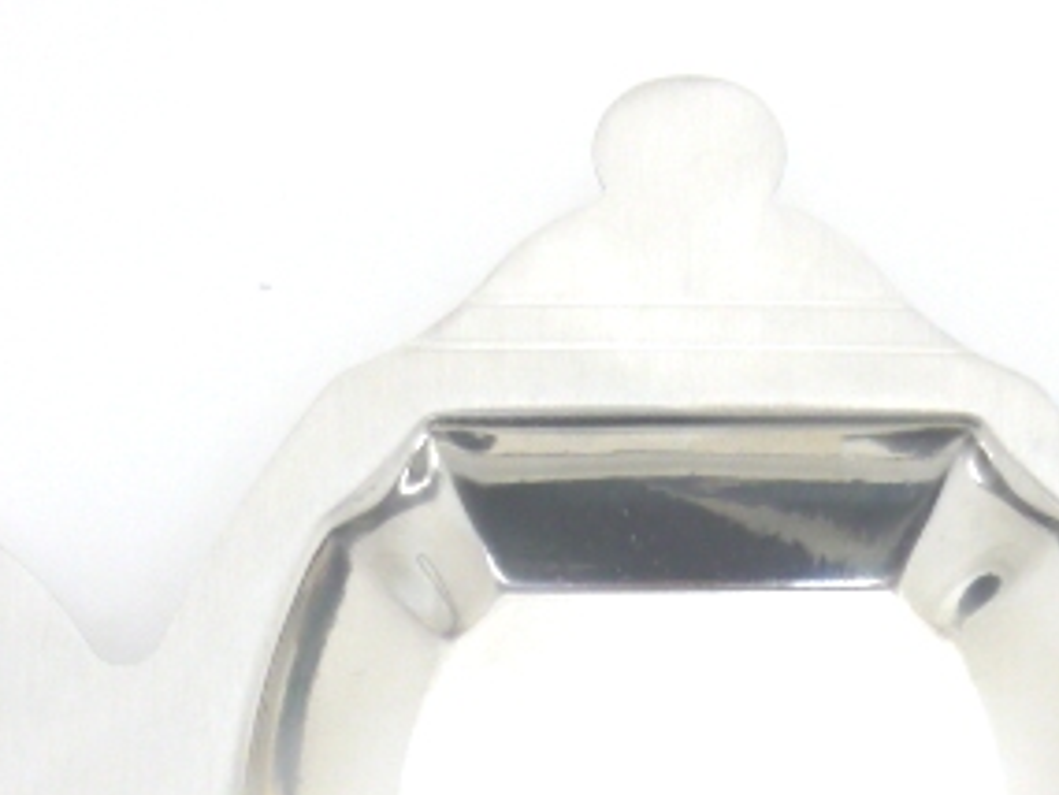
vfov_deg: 19.4
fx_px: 2265
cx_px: 702
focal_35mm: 74
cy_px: 773
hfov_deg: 26.2
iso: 200
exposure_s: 1/30
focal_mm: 5.5
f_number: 2.8
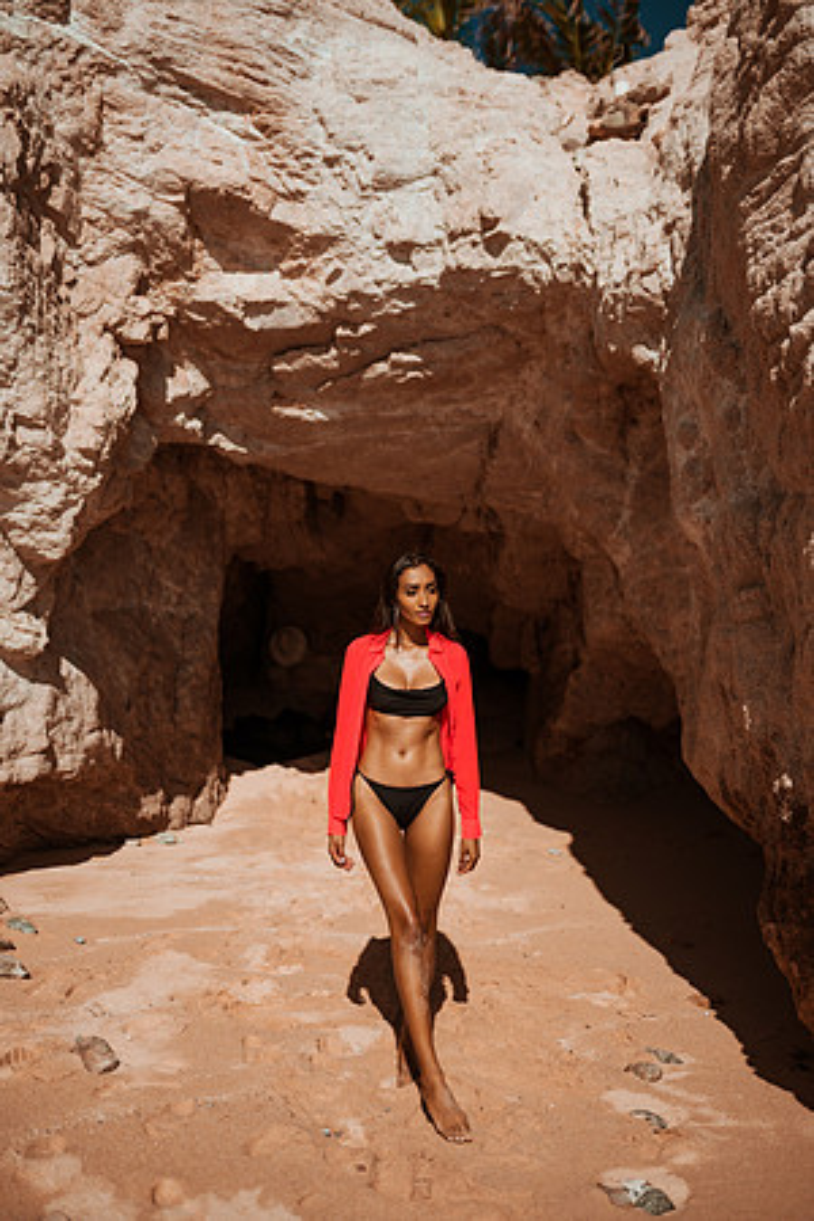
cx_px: 407
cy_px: 610
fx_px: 1187
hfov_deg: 37.9
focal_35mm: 35
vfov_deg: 54.4
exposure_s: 1/8000
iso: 64
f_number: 1.8
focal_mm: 35
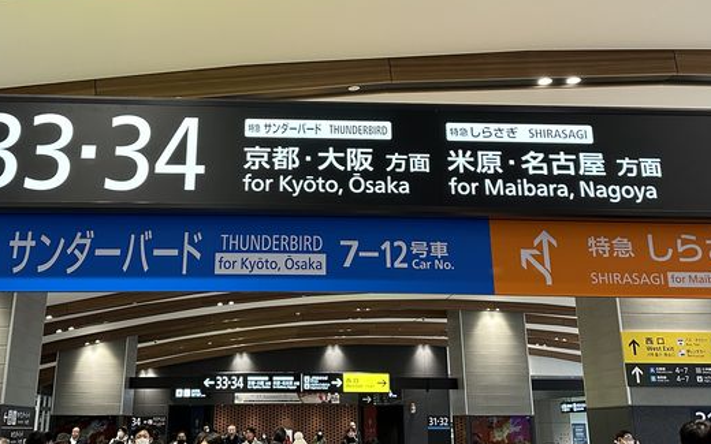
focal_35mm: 44
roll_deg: +1.1
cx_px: 316
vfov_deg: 28.8
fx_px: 853
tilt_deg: +20.0
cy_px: 118
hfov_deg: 45.2
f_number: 1.78
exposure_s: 1/96
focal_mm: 6.86
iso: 250
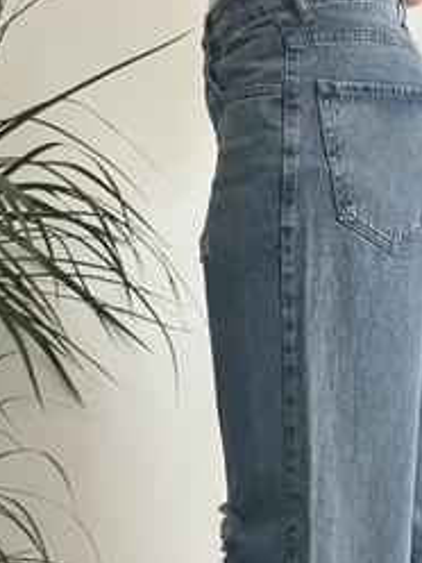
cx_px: 336
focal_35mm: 103
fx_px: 1674
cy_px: 487
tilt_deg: +0.8
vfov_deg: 18.8
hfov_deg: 14.3
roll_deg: +0.4
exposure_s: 1/207
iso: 80
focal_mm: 6.86
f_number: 1.78
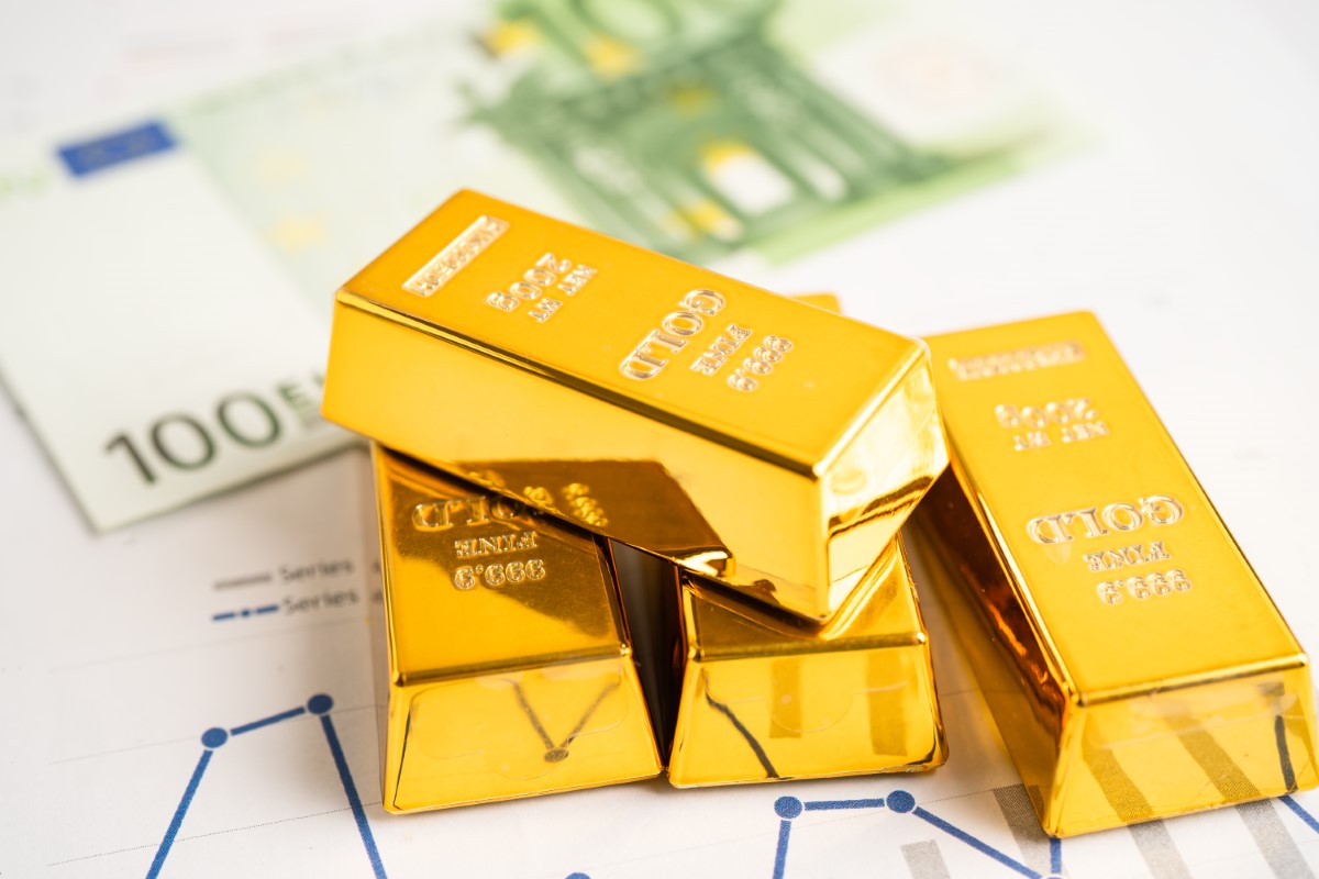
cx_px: 660
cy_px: 440
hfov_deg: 39.6
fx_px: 1832
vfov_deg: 27.0
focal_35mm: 50
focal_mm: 50
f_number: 5
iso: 100
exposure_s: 1/80
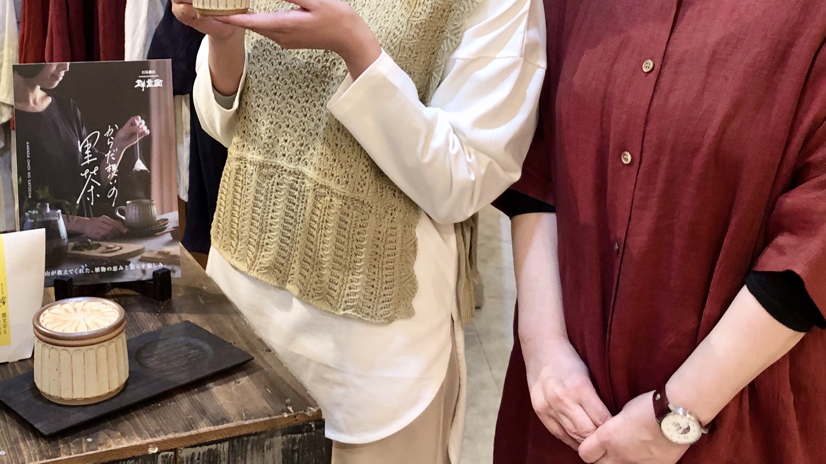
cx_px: 292
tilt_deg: -15.2
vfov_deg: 21.0
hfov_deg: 36.3
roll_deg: -0.6
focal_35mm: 57
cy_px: 134
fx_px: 1248
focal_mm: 3.99
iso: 50
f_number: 1.8
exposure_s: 1/17
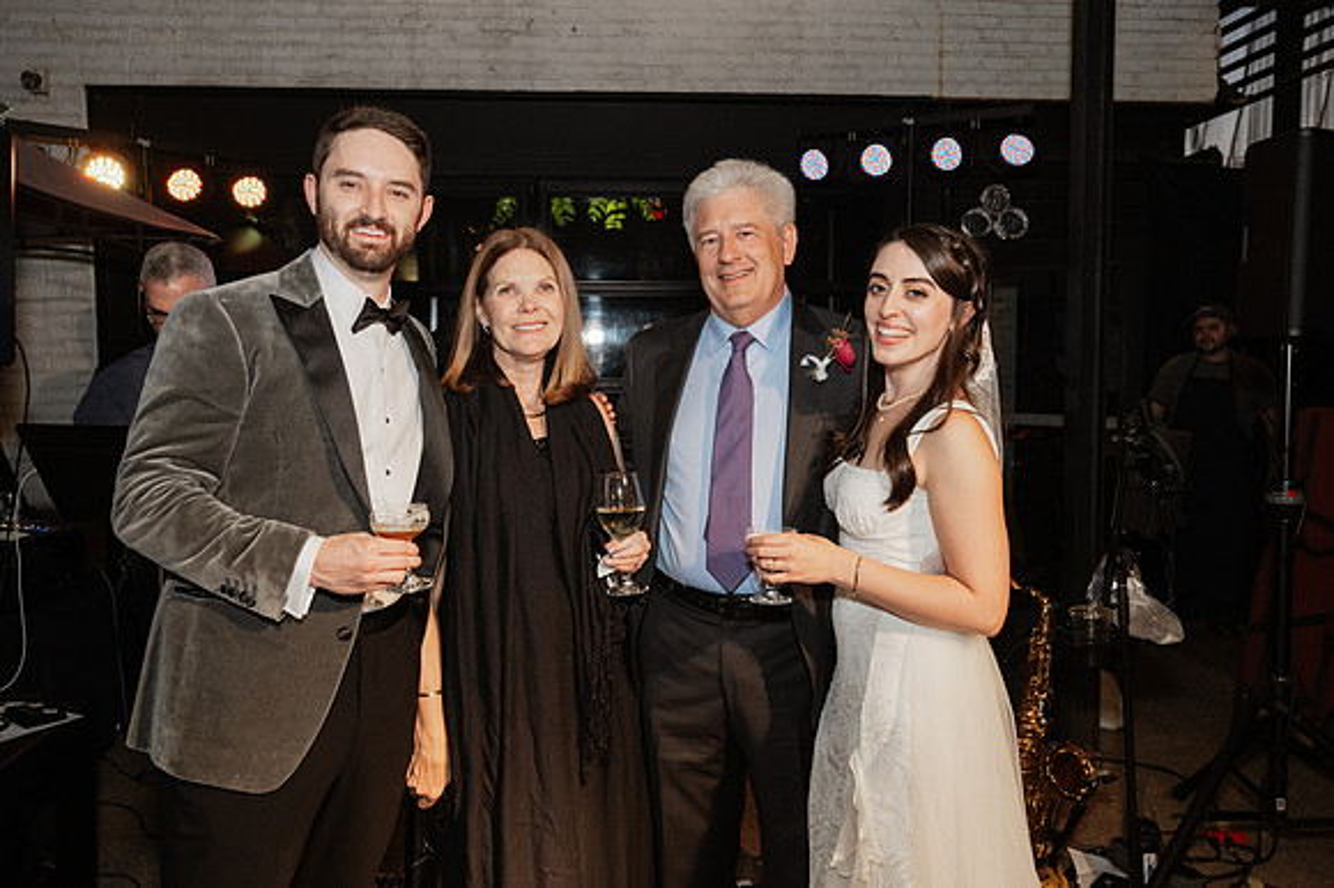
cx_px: 667
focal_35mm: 29
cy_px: 444
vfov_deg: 44.9
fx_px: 1074
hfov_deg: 63.7
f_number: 6.3
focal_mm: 29
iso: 2500
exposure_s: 1/125
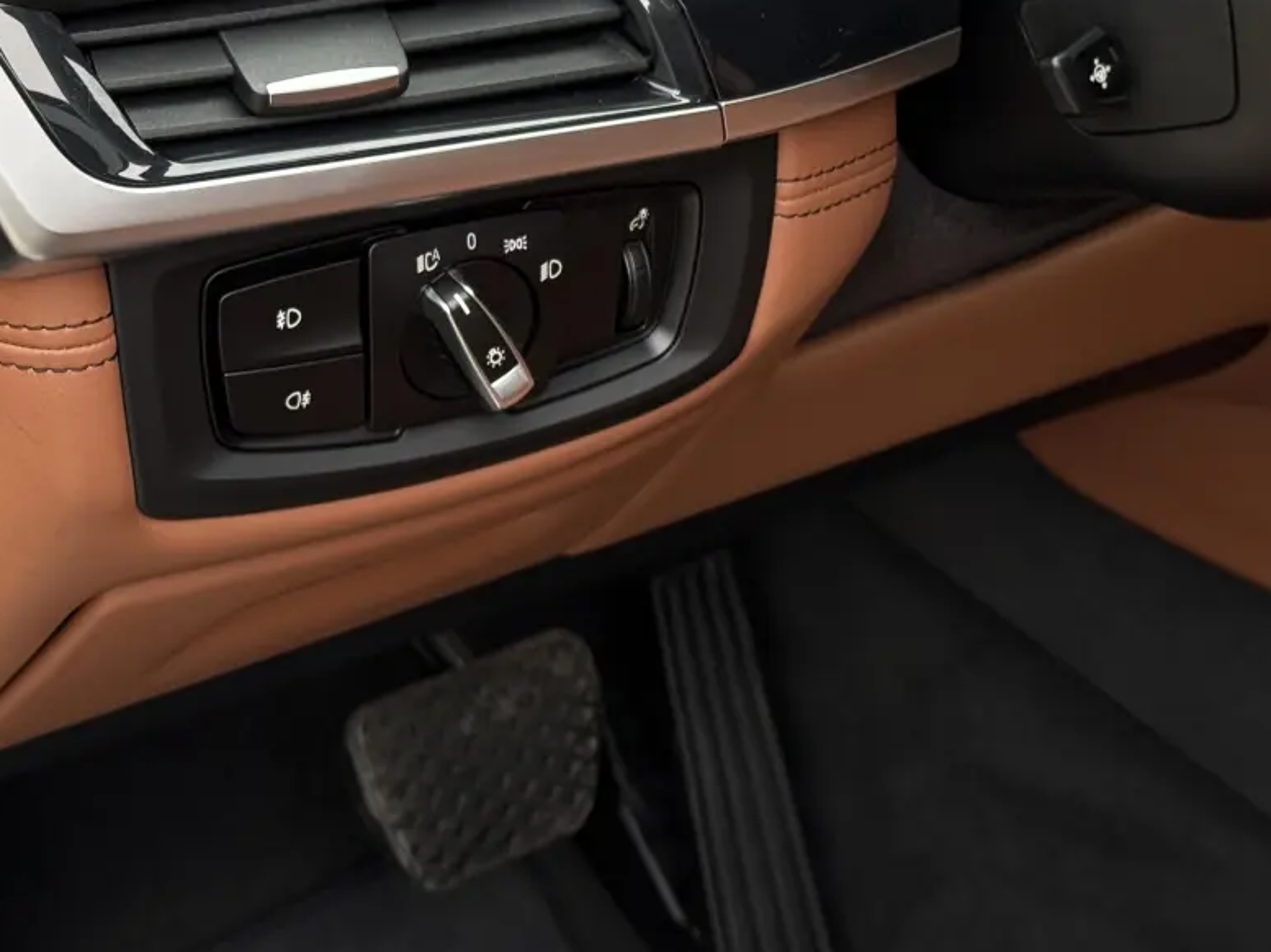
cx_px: 839
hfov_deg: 21.9
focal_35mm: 89
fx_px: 3266
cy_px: 239
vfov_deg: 16.5
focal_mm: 6.76
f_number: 1.78
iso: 100
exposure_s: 1/363
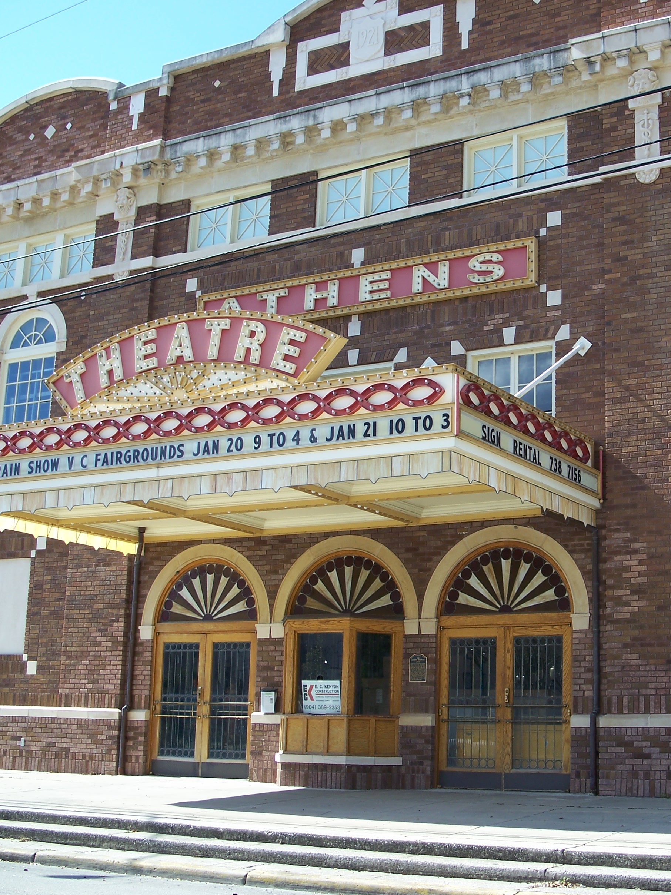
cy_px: 442
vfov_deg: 38.2
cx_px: 485
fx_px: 1292
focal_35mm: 50
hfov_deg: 28.8
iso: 64
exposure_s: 1/400
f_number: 2.8
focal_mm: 7.8
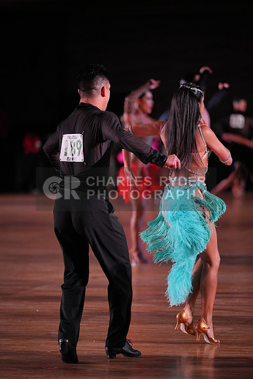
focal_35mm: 185
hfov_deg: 7.4
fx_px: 1949
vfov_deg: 11.1
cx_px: 126
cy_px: 190
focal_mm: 185
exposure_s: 1/800
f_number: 2.8
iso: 1600
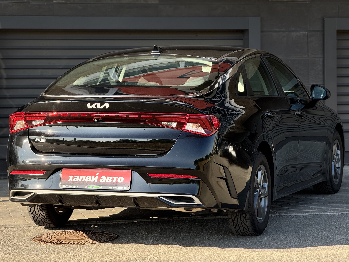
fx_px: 1210
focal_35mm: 120
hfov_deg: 16.4
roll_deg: +0.5
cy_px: 131
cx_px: 174
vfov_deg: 12.3
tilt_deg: -1.8
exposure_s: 1/272
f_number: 2.8
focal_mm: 15.66
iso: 50
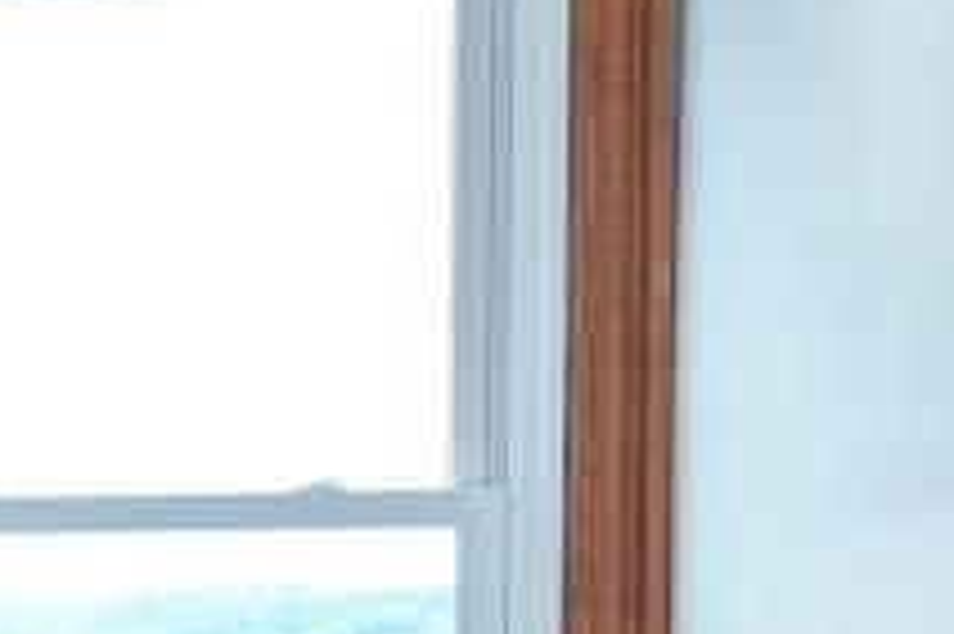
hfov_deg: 14.0
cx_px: -1354
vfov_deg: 13.5
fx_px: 2621
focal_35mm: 99
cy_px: 710
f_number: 5
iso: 200
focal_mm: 14
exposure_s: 1/80
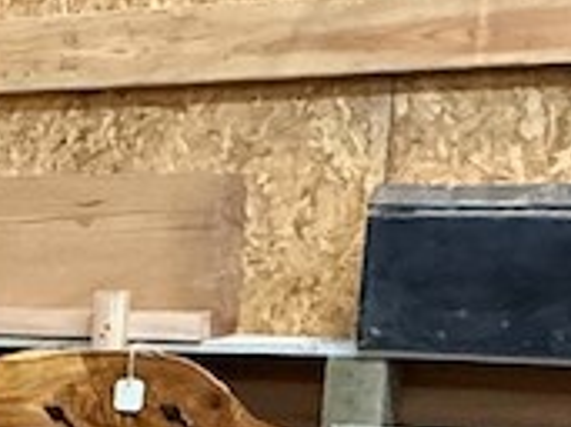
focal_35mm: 105
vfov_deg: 13.6
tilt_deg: -7.2
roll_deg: -1.9
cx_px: -367
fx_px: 1731
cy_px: 544
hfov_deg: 16.5
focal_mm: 2.22
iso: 800
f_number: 2.2
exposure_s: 1/60
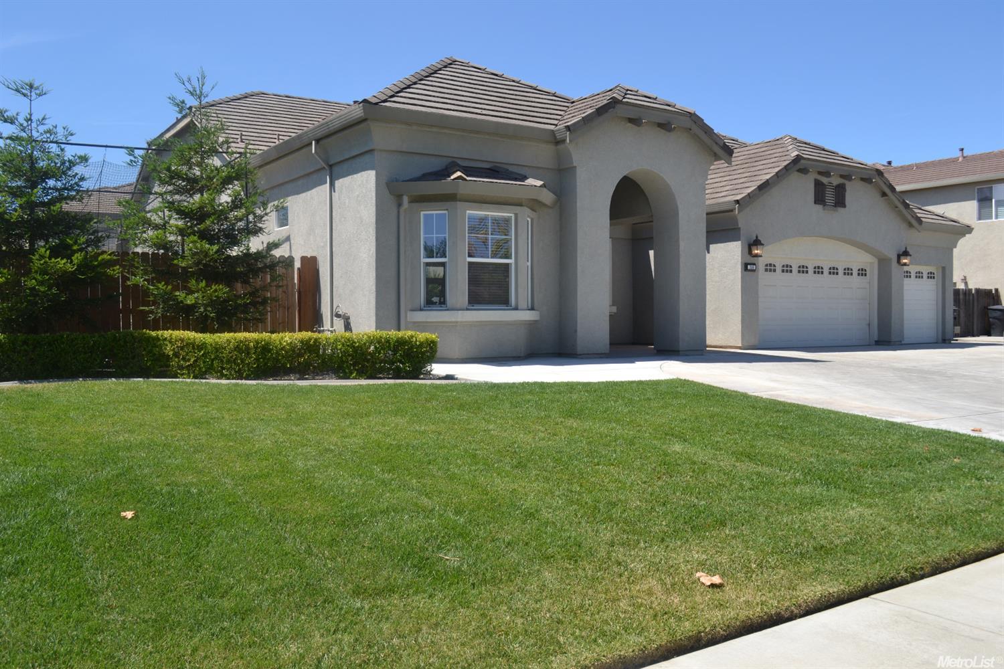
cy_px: 334
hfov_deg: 57.2
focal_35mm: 33
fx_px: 920
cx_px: 502
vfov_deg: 40.0
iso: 100
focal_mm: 22
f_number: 8
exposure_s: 1/250
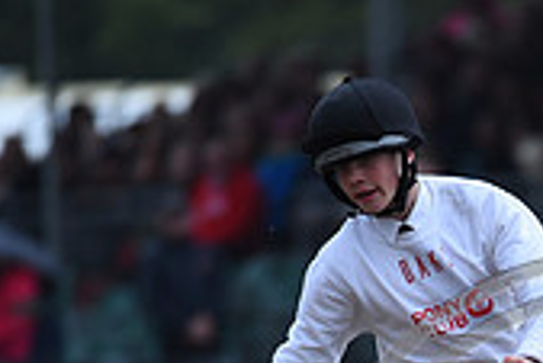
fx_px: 18628
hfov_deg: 1.7
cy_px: 536
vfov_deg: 1.1
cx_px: 591
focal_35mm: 1234
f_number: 4.5
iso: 1100
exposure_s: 1/1250
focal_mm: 360
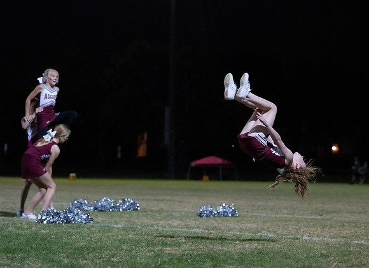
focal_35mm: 110
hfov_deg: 18.1
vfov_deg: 13.2
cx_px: 214
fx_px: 1158
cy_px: 143
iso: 8000
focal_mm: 80
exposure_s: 1/800
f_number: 2.8
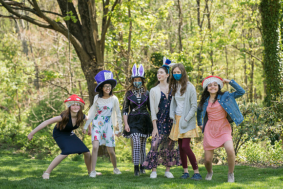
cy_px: 94
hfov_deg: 25.4
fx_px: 629
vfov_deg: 17.1
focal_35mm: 80
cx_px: 142
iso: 100
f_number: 3.2
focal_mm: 80
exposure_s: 1/320
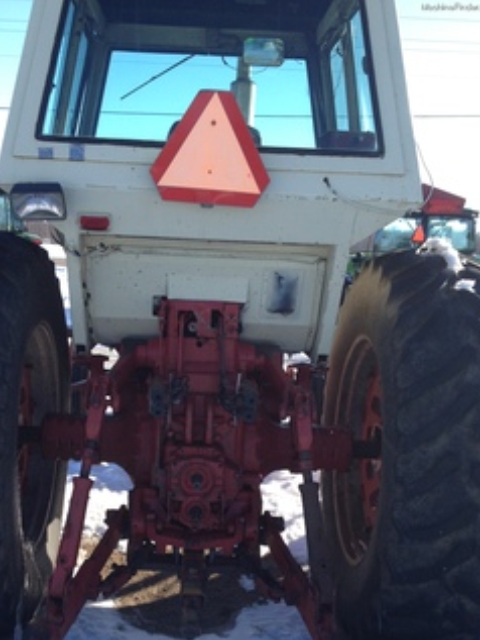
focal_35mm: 45
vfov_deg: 41.7
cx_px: 188
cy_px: 410
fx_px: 831
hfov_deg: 32.1
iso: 50
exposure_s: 1/767
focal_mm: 4.28
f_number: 2.4
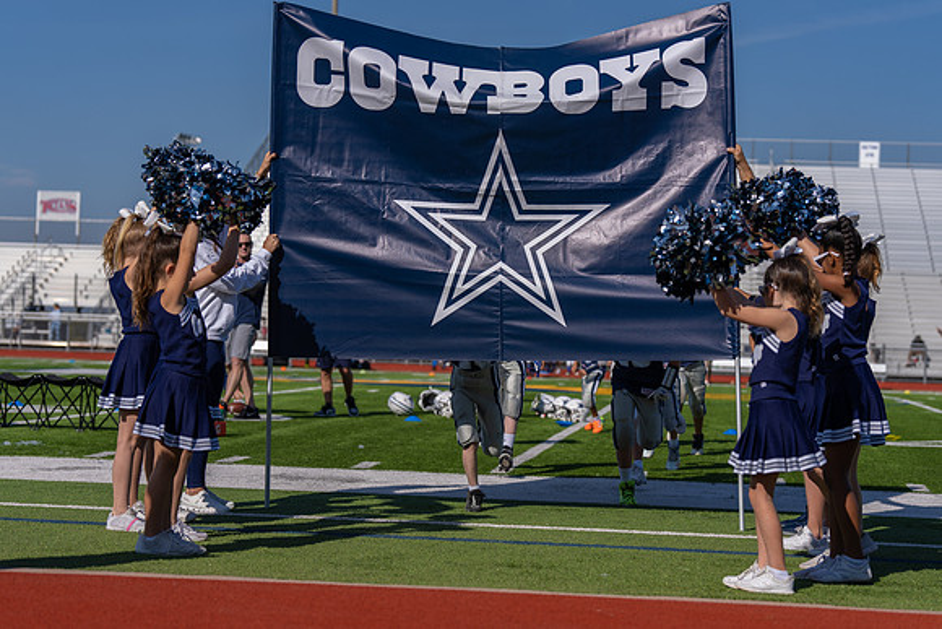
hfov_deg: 24.5
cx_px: 471
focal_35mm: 83
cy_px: 314
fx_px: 2169
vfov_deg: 16.5
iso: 125
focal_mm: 79
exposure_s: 1/2500
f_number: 3.5
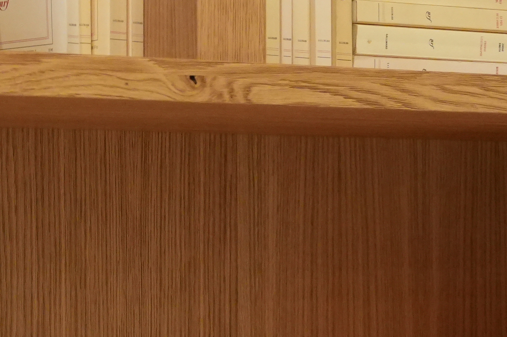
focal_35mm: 134
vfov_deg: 10.2
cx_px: -29
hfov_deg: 15.0
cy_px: 167
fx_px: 1886
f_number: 4.5
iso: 2000
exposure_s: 1/160
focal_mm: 24
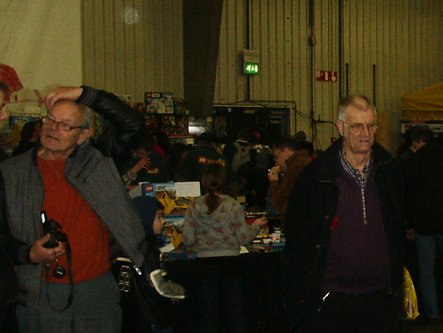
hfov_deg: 19.8
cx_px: 552
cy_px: 221
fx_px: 1177
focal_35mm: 92
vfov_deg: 16.0
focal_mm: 7.18
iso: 200
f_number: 3
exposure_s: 1/45
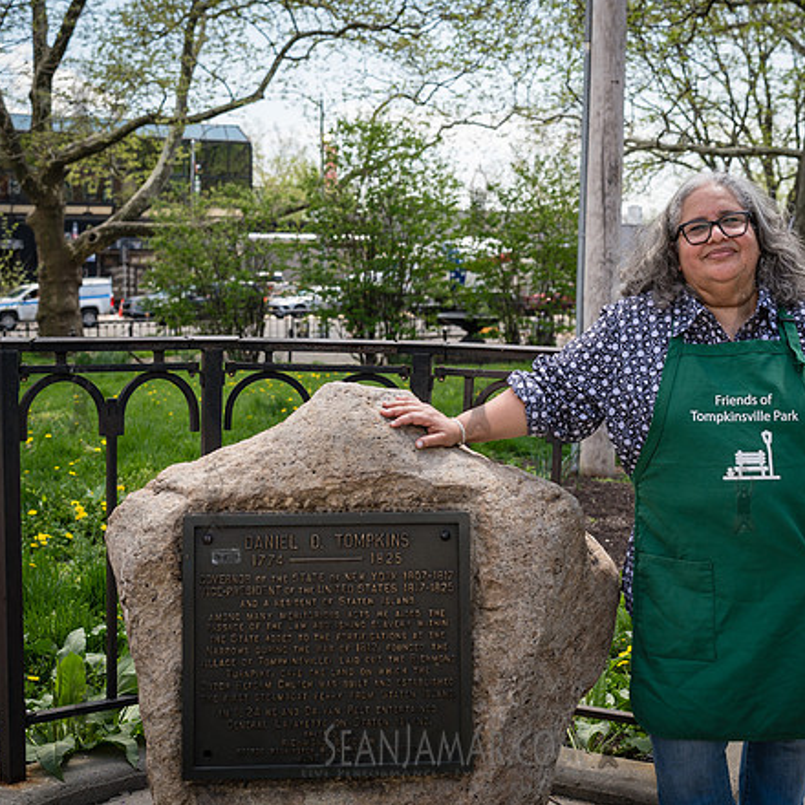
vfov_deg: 31.6
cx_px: 454
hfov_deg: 31.6
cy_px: 342
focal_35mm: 54
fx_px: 1421
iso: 100
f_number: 4
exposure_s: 1/320
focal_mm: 36
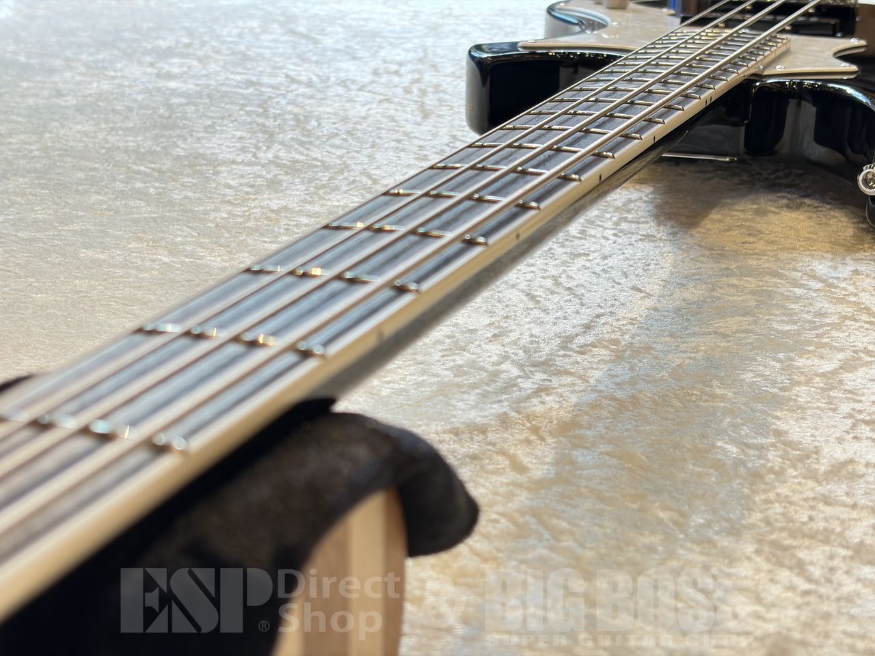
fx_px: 1314
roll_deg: +1.2
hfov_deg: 36.8
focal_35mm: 52
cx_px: 438
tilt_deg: -21.4
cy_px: 328
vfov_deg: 28.0
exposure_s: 1/60
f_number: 1.6
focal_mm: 5.96
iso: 125
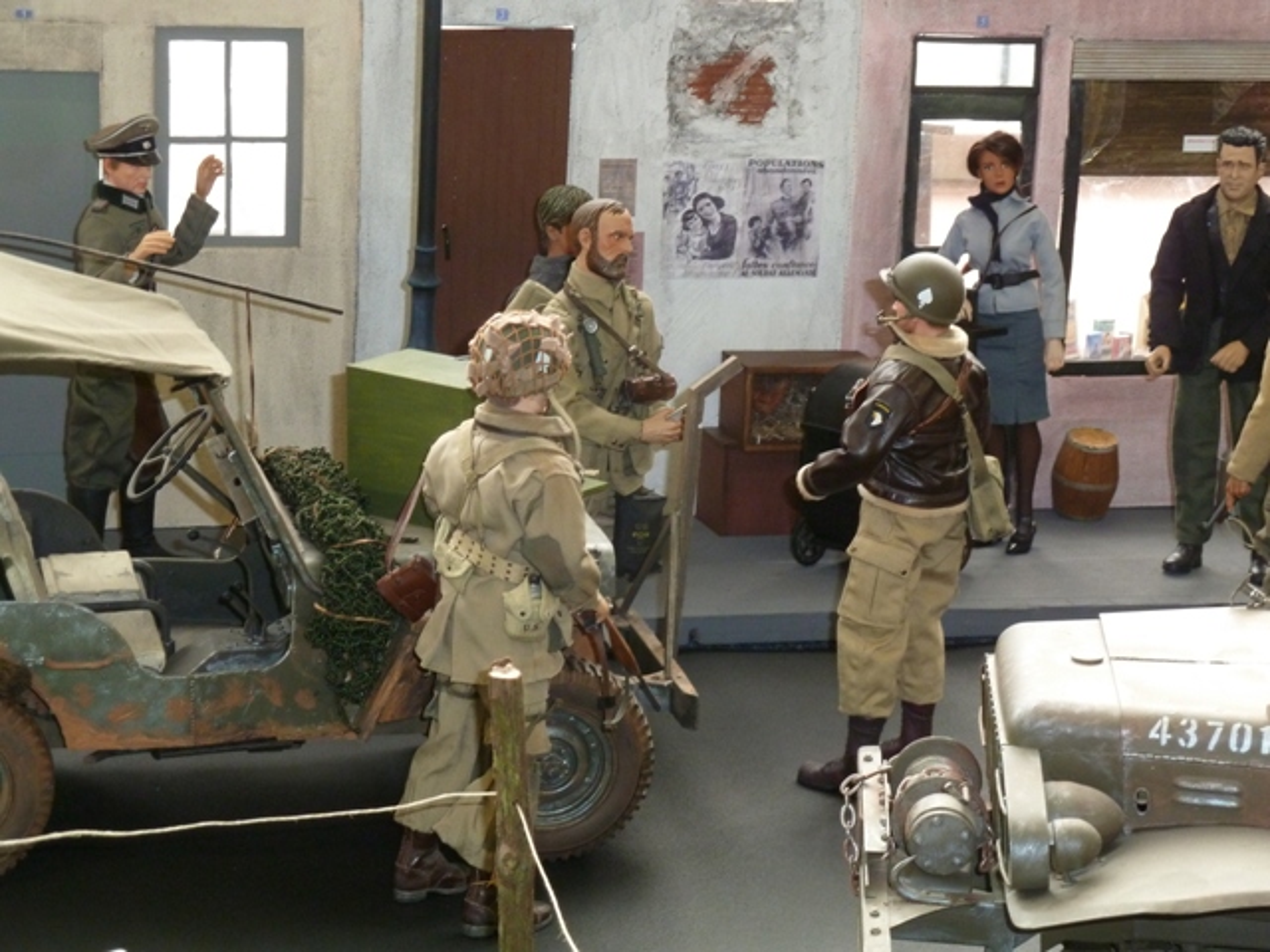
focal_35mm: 90
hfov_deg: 21.8
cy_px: 476
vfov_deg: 16.4
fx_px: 3302
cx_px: 635
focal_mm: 14.7
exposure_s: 1/40
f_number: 4.3
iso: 320
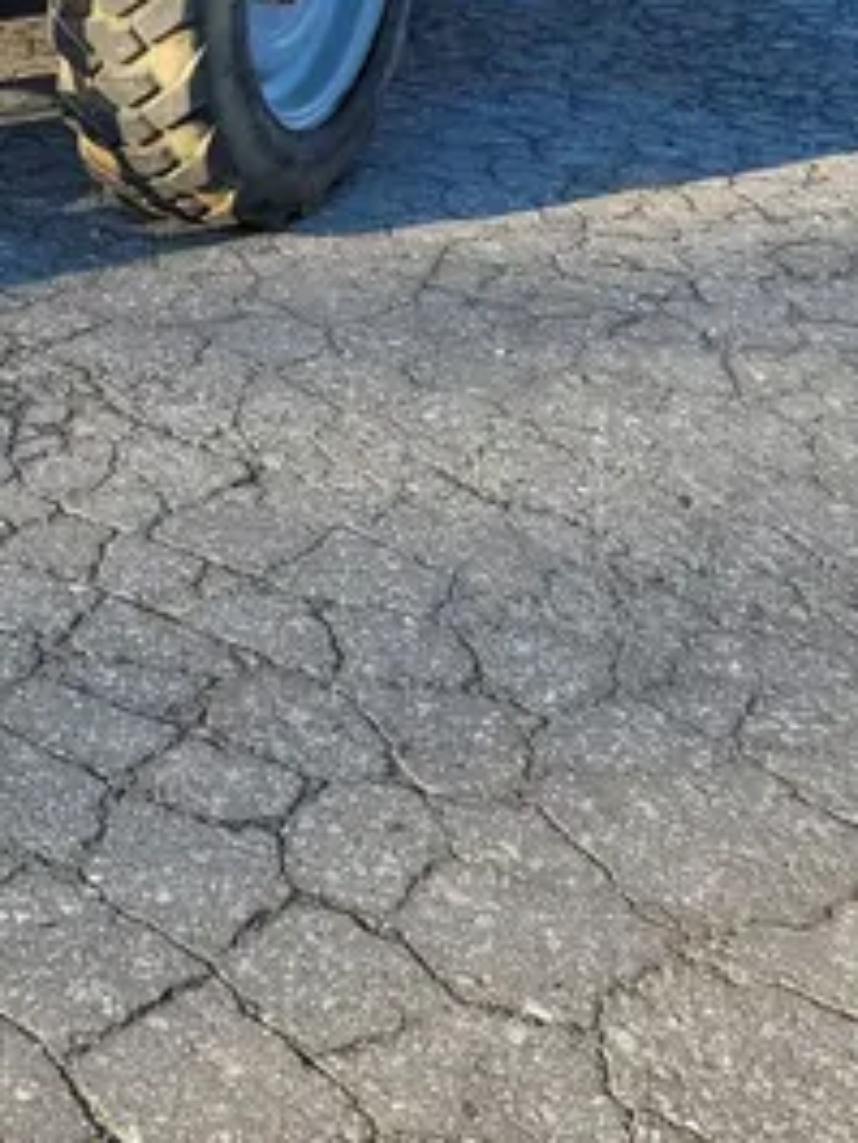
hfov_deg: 18.7
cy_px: -101
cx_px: -310
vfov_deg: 25.2
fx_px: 2378
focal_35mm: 72
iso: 40
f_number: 1.8
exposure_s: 1/701
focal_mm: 5.4
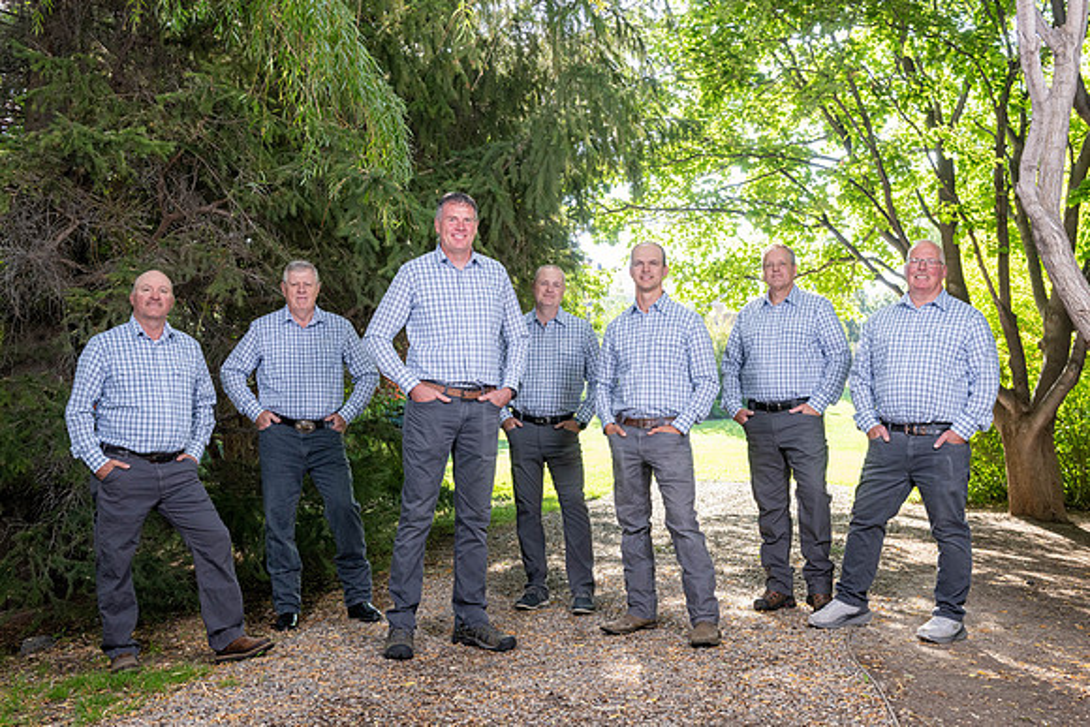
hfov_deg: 46.1
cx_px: 545
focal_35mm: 42
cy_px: 364
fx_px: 1280
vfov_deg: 31.7
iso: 640
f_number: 6.3
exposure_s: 1/200
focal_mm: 40
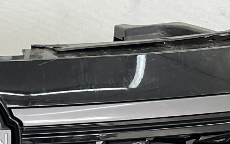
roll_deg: -1.8
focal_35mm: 118
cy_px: 245
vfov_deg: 10.5
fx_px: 740
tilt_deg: -27.7
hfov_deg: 16.7
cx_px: -68
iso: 25
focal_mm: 3
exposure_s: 1/120
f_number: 1.8
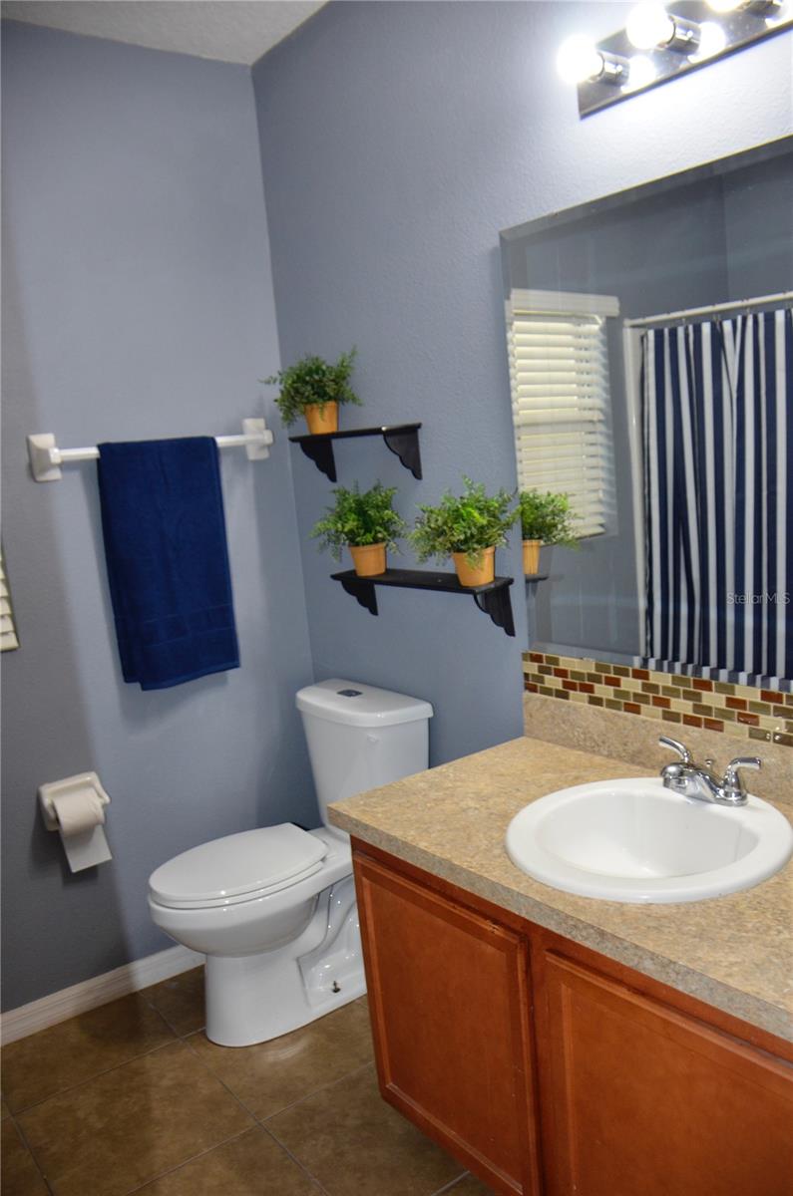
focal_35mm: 27
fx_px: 896
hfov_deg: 47.7
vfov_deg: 67.5
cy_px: 598
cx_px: 396
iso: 640
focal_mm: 18
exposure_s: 1/60
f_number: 3.5
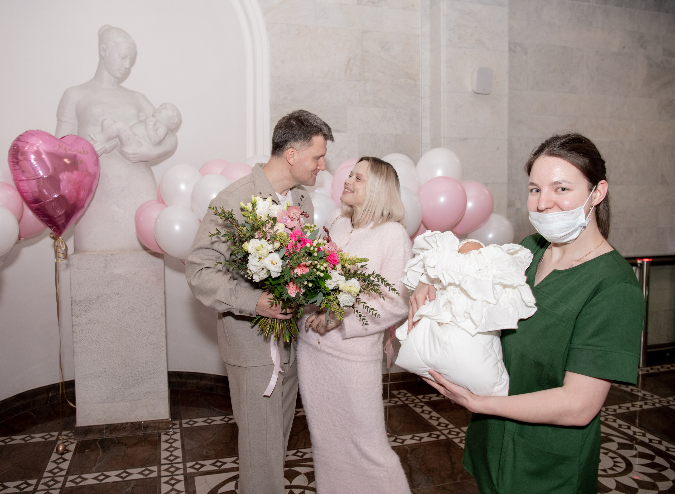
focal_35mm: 29
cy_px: 246
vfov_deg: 47.4
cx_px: 300
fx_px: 562
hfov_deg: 61.8
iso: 800
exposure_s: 1/160
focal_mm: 26
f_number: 4
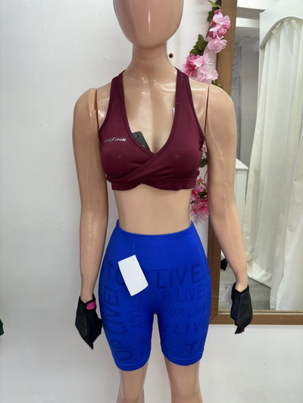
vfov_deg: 67.3
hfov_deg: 53.1
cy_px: 202
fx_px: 303
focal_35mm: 26
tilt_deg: -19.7
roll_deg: +0.3
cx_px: 152
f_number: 1.6
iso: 40
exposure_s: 1/34
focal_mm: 5.96
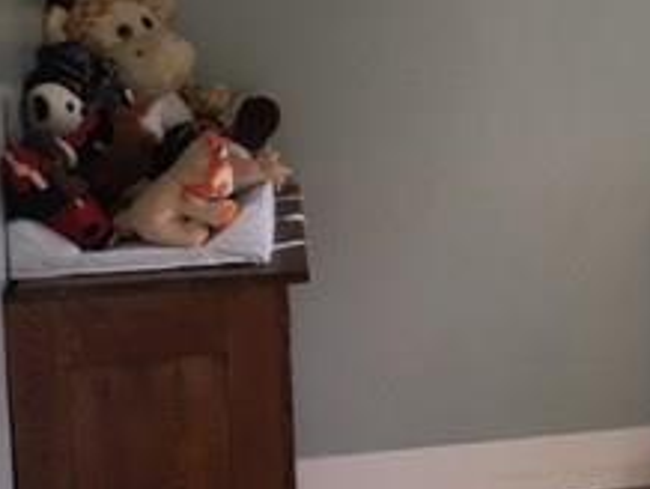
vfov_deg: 17.4
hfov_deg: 21.9
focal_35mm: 85
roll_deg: +0.3
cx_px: 686
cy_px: 185
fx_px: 1598
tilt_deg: -10.7
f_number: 2.2
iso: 64
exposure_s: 1/30
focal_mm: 4.15
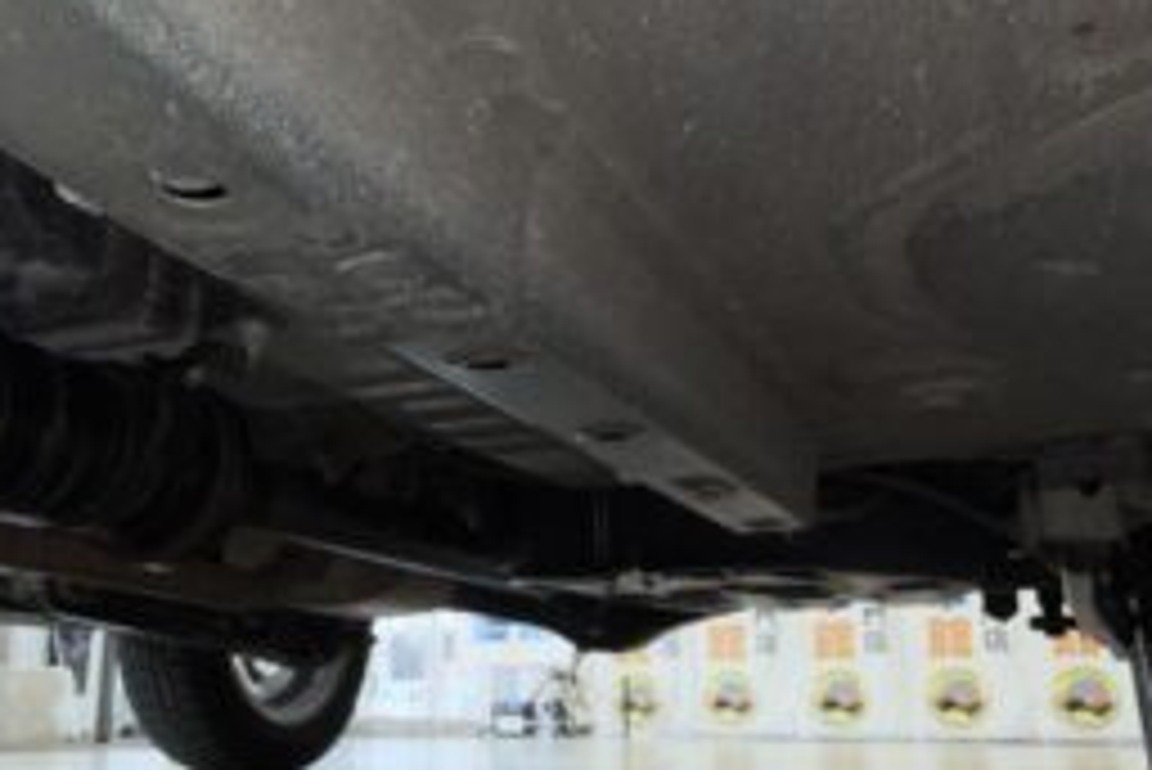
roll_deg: -0.8
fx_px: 1185
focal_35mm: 37
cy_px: 362
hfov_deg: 51.5
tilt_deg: +17.3
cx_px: 464
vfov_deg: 36.0
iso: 16
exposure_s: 1/121
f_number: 2.2
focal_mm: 2.22
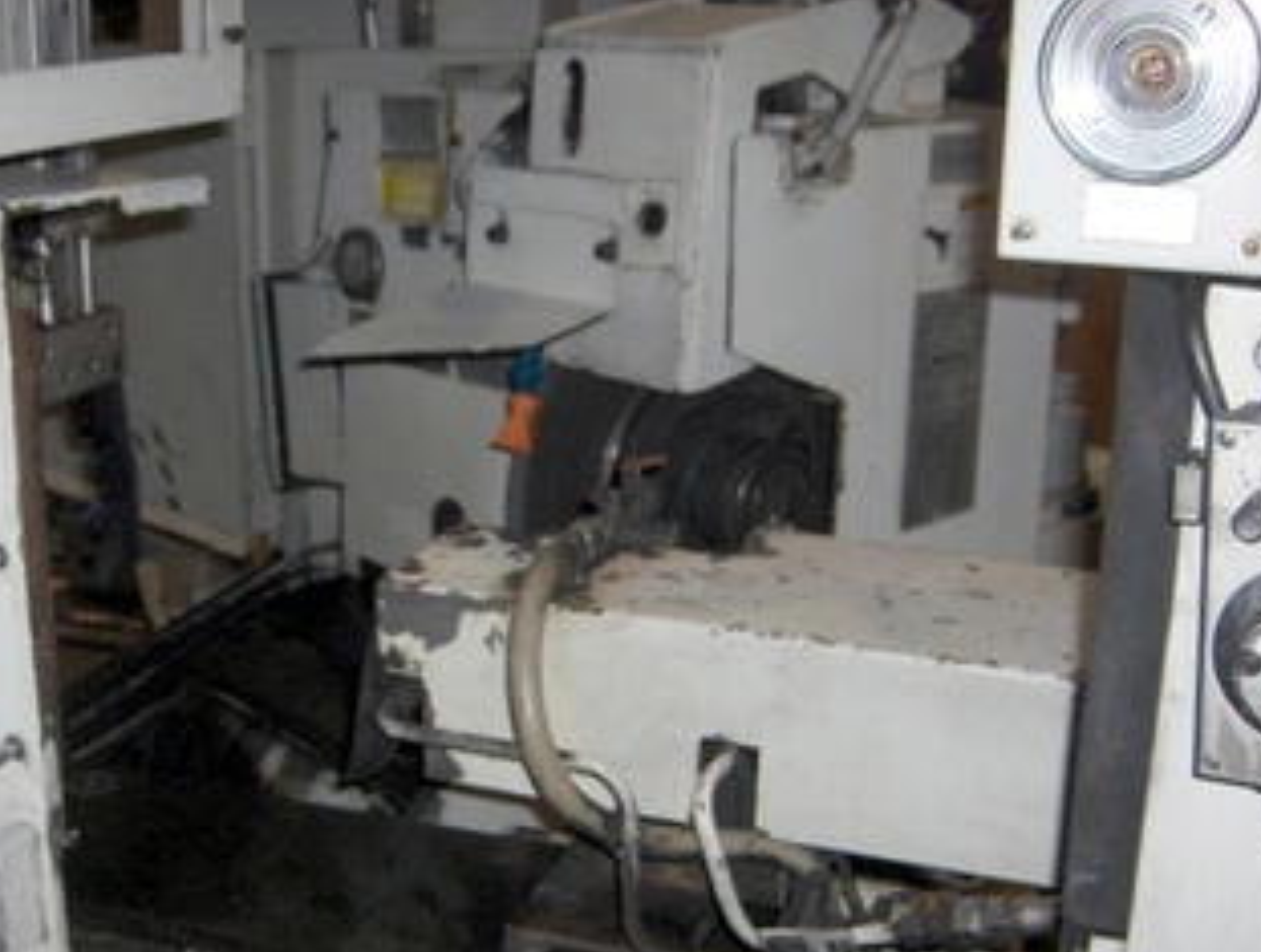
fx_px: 1826
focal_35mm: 50
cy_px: 593
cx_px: 541
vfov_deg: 29.1
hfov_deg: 38.0
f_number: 2.8
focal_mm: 8
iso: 100
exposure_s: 1/60
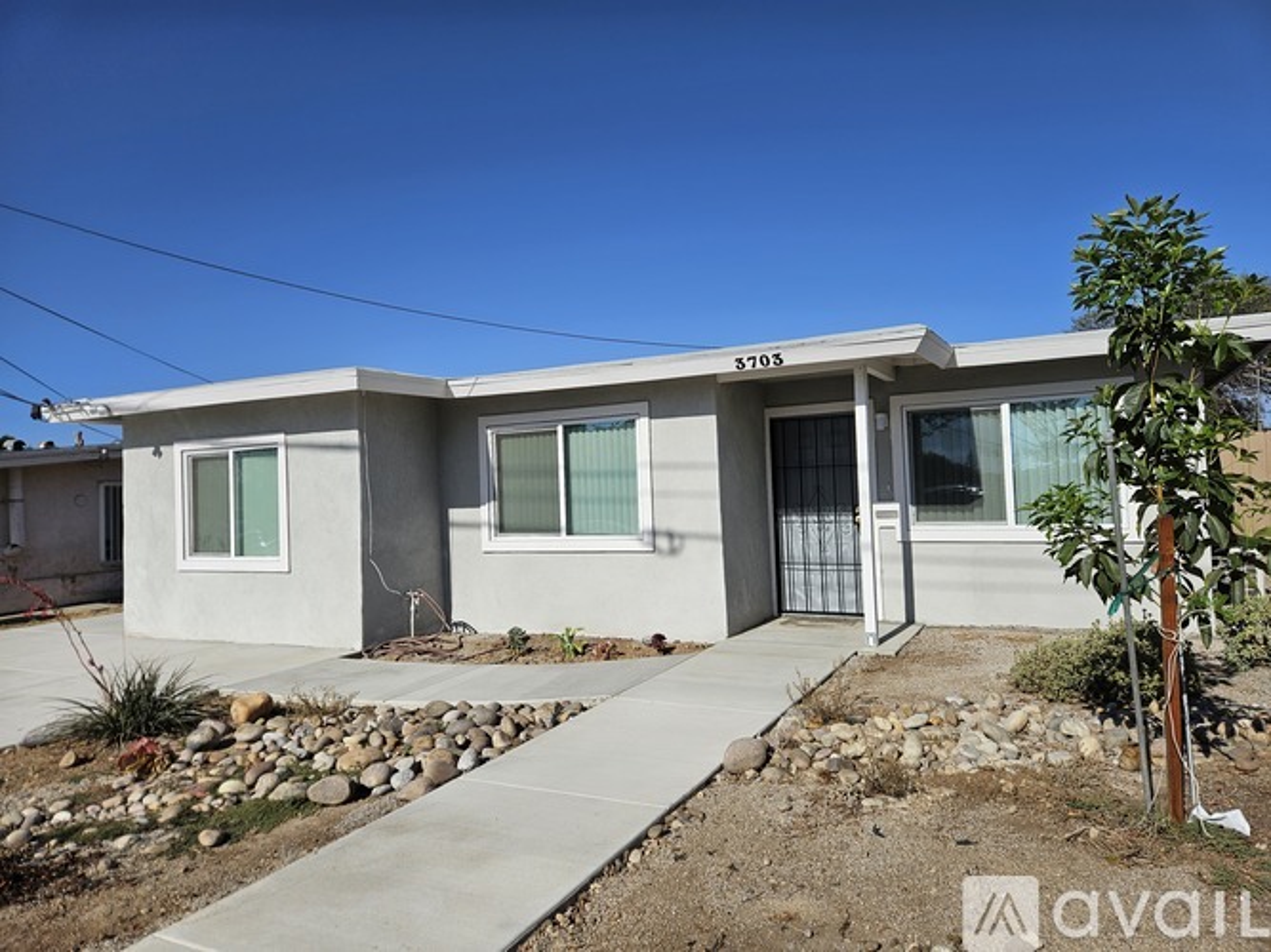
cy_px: 476
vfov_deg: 58.9
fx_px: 844
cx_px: 636
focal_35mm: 23
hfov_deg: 73.9
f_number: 1.8
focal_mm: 5.4
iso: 25
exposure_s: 1/4165
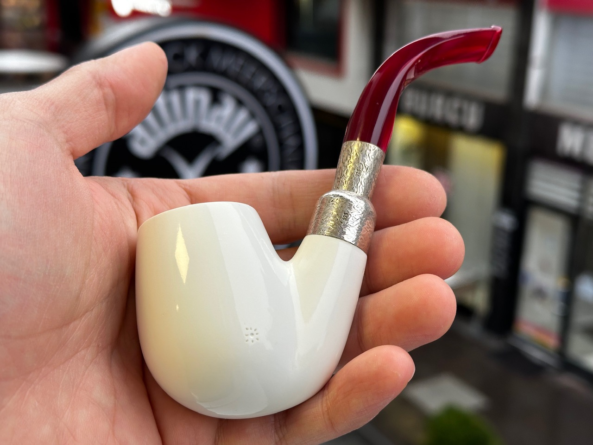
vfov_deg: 30.3
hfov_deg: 39.7
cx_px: 296
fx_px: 822
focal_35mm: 48
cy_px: 222
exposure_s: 1/121
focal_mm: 6.86
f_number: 1.78
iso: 64
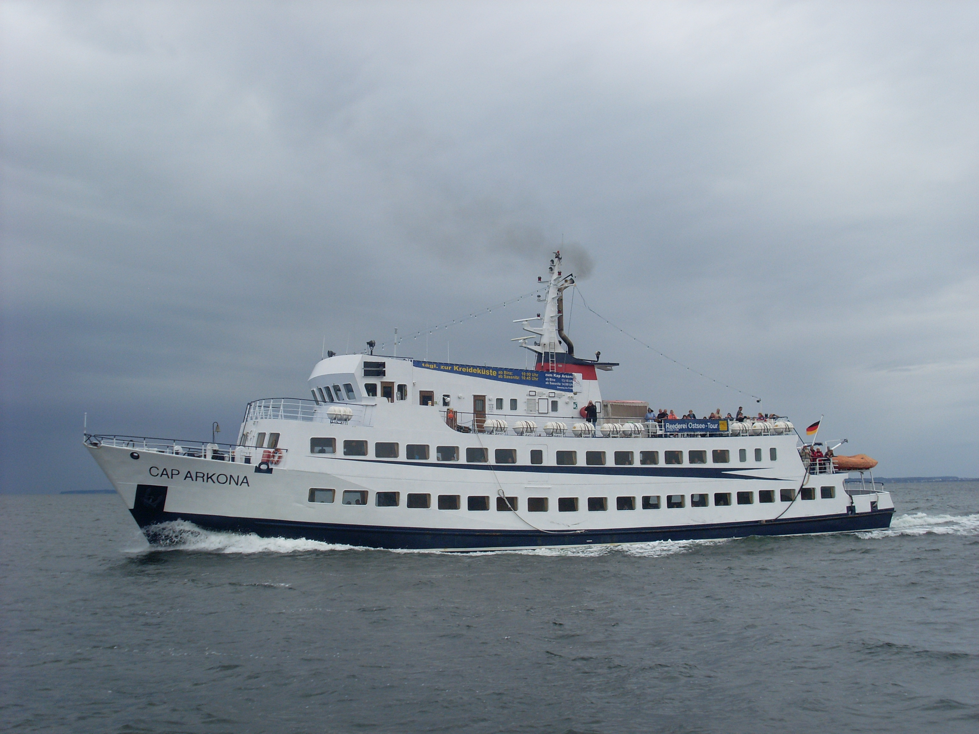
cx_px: 490
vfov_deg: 29.7
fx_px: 1386
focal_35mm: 49
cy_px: 367
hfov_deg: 38.9
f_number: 8.7
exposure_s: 1/250
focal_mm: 8.1
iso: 80
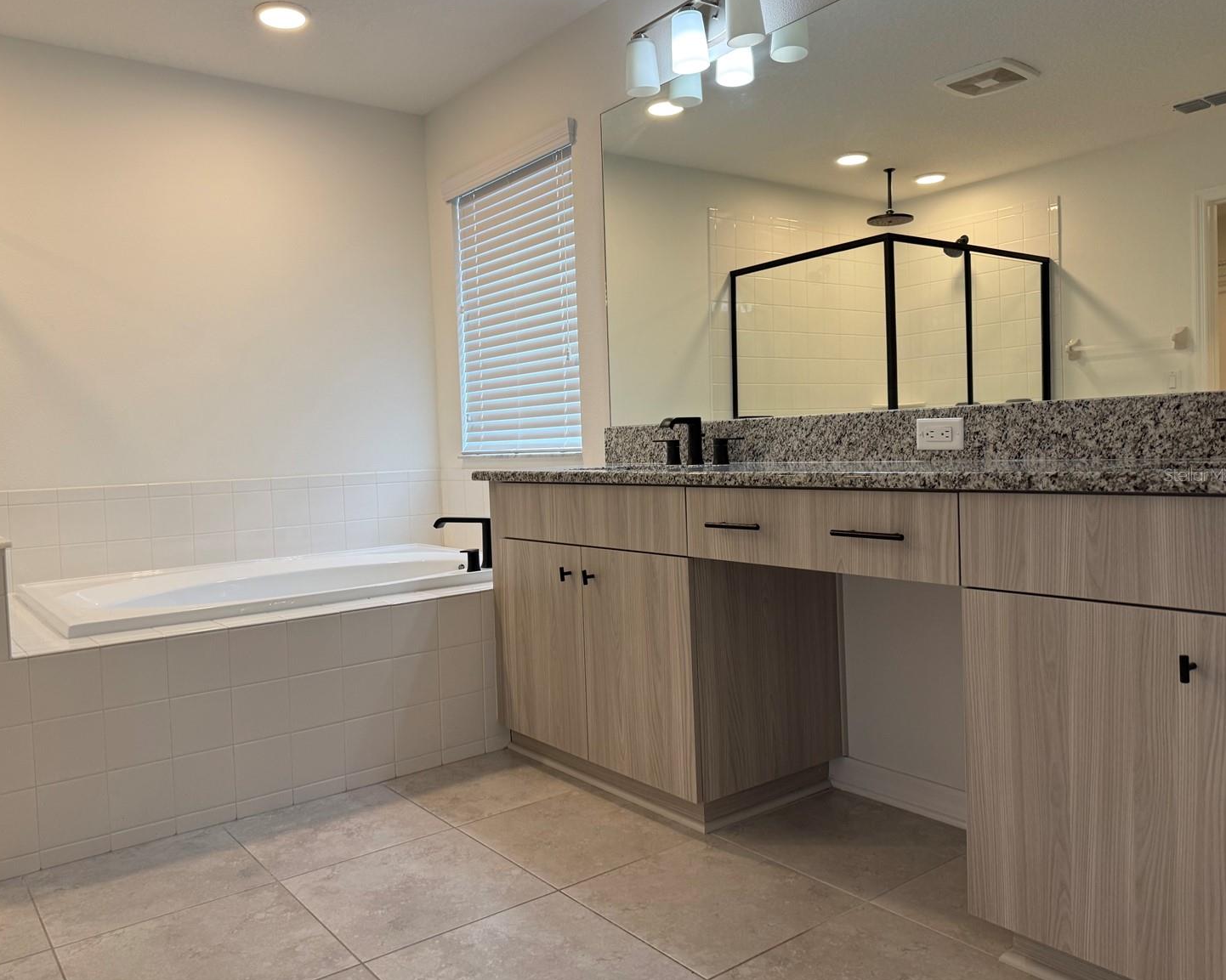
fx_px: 943
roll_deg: +3.0
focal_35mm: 26
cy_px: 474
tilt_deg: -1.5
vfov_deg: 54.9
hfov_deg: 65.9
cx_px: 564
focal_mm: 6.76
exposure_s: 1/120
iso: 125
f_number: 1.78
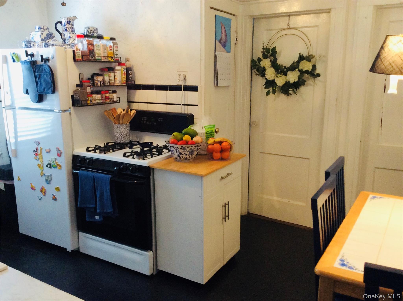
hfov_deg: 56.9
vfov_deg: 44.0
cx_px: 202
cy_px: 150
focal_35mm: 32
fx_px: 372
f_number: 2.4
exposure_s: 1/24
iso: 125
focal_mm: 3.3
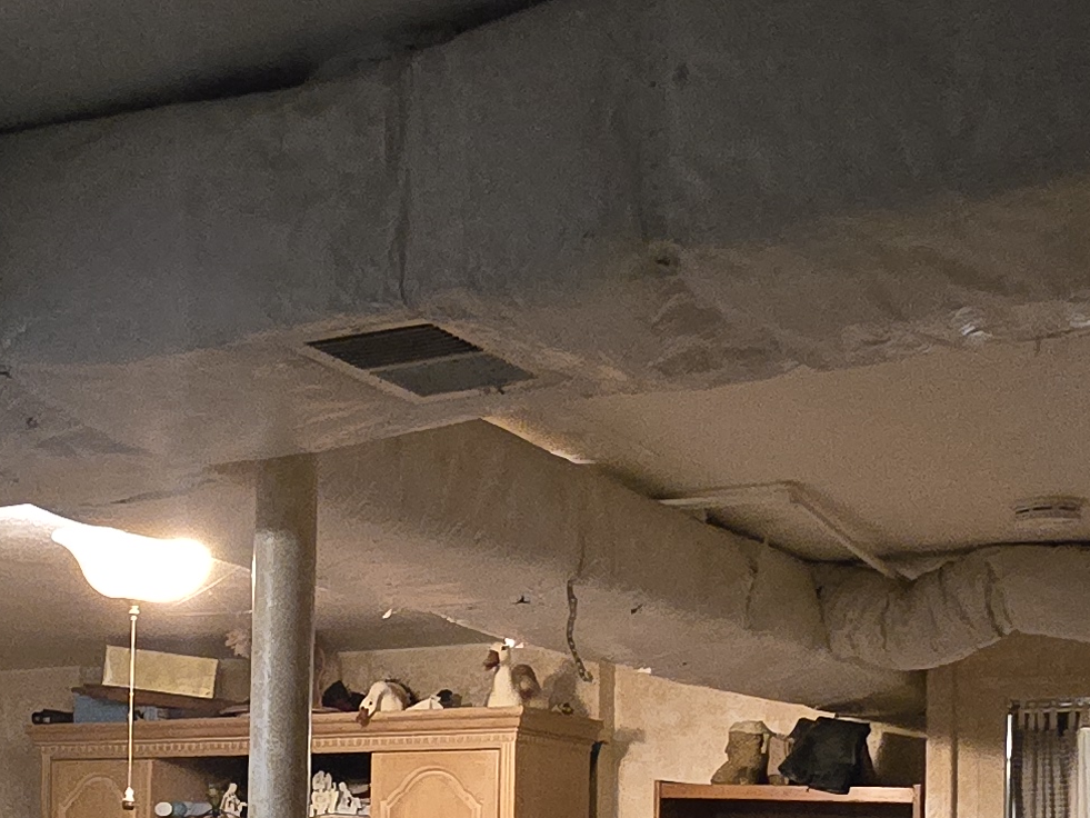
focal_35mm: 53
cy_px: 830
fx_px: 1669
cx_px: 269
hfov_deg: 35.3
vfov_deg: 26.0
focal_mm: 2.2
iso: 1600
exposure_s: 1/40
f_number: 2.2
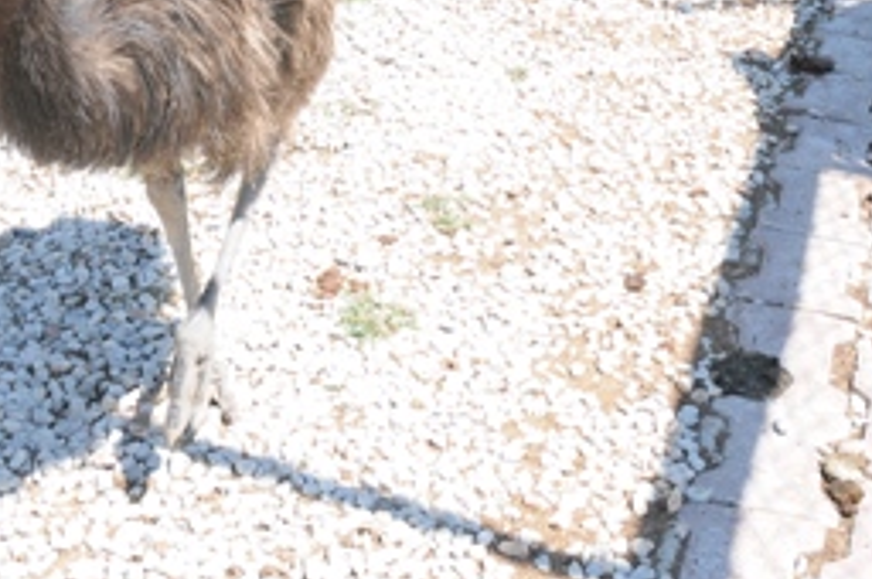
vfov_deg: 21.5
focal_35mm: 60
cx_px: 344
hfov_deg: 33.3
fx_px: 1451
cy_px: -49
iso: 200
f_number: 8
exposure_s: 1/200
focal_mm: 16
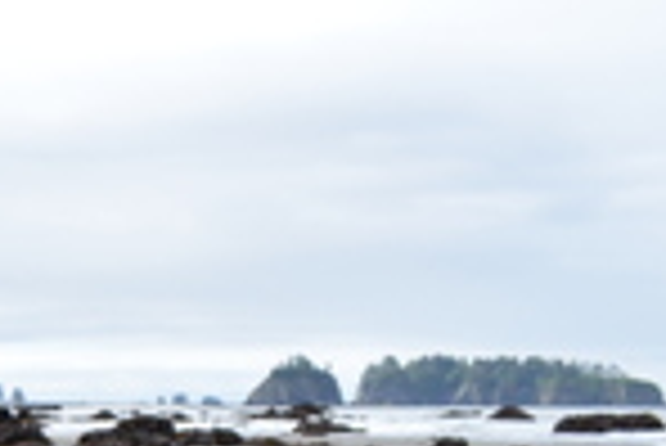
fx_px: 1889
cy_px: 786
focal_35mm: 102
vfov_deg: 12.4
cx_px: -364
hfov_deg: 17.7
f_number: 7.1
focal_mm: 18
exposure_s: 1/400
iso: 200
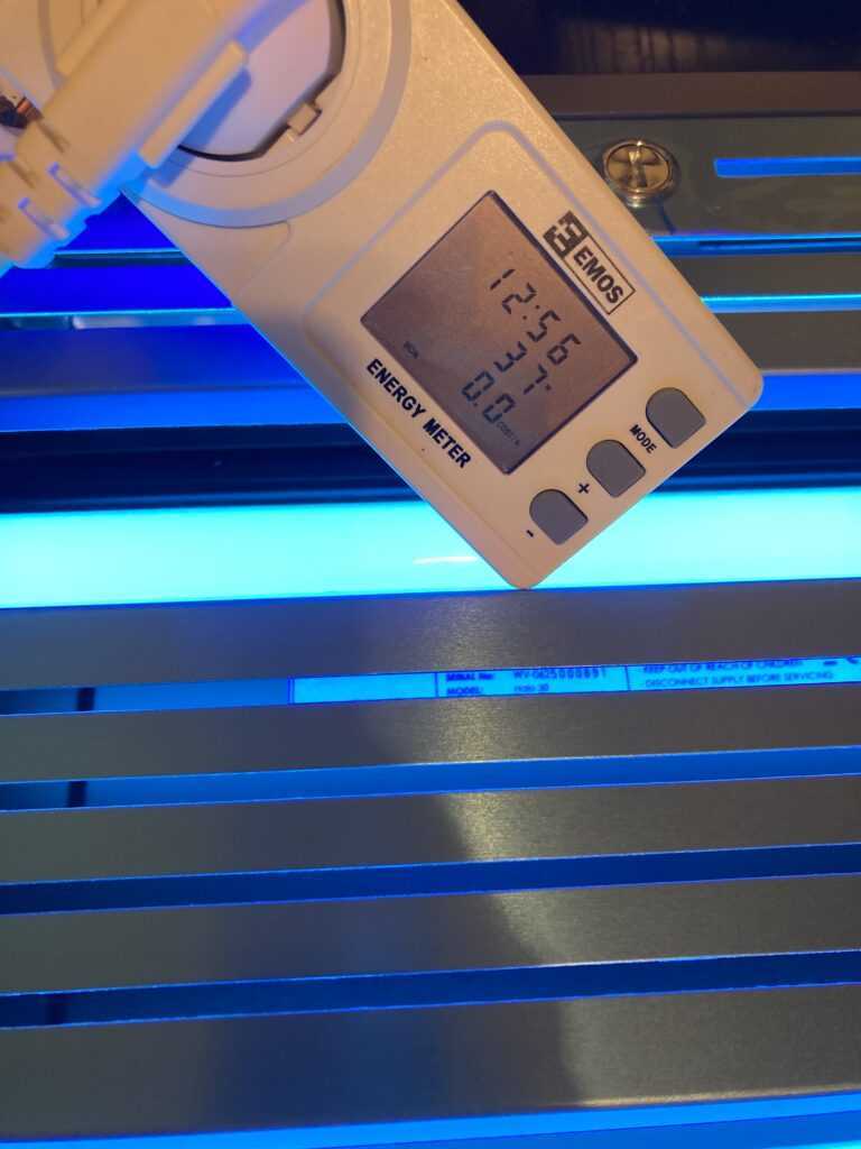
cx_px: 430
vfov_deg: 63.4
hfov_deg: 49.7
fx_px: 929
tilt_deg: -65.4
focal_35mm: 28
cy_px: 574
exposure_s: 1/50
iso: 100
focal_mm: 3.99
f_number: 1.8
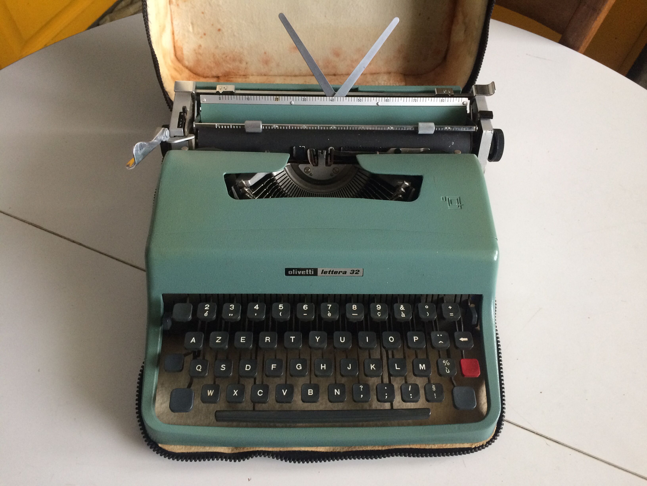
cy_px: 243
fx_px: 542
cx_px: 324
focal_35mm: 29
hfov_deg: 61.7
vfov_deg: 48.2
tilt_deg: -59.1
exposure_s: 1/33
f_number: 2.2
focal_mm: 4.15
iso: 200
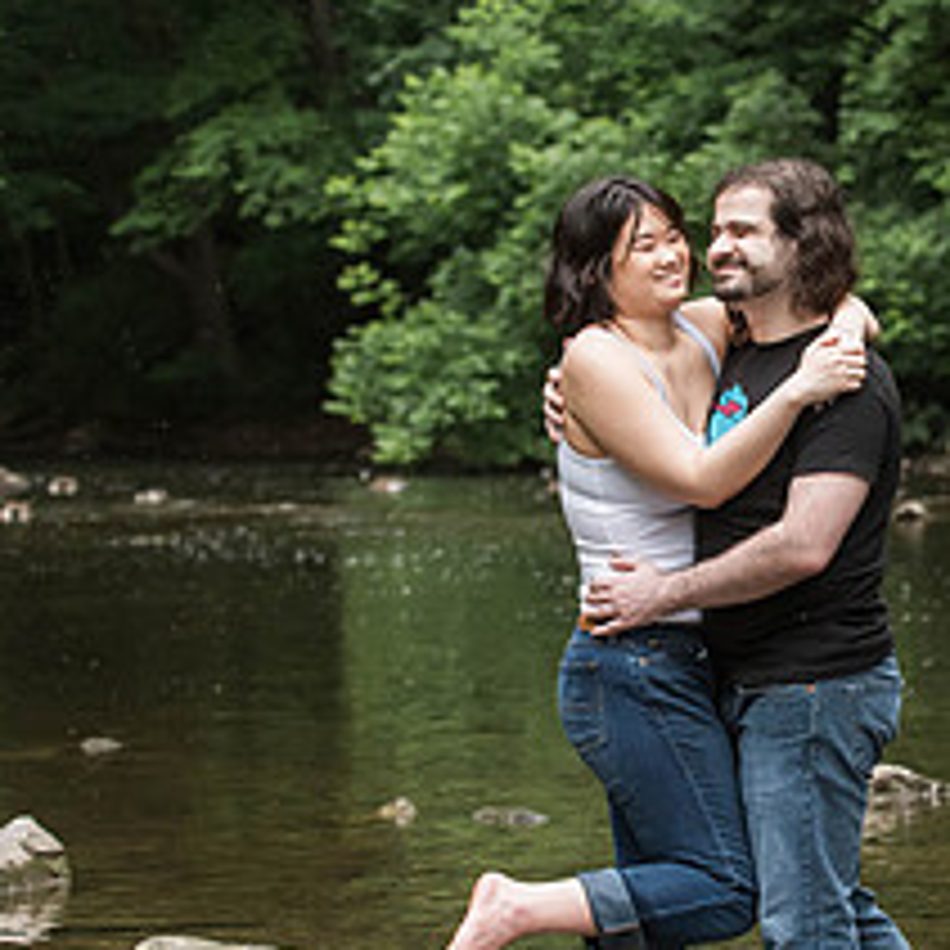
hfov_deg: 9.3
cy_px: 522
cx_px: 833
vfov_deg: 9.4
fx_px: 5806
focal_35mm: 187
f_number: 4
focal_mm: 75
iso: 1600
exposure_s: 1/250
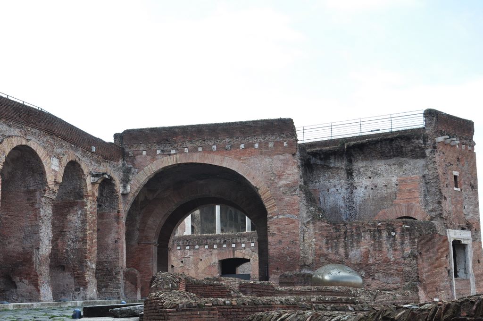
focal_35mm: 63
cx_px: 242
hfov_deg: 31.9
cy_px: 160
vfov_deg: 21.5
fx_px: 844
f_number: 9
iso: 200
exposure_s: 1/125
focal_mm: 42
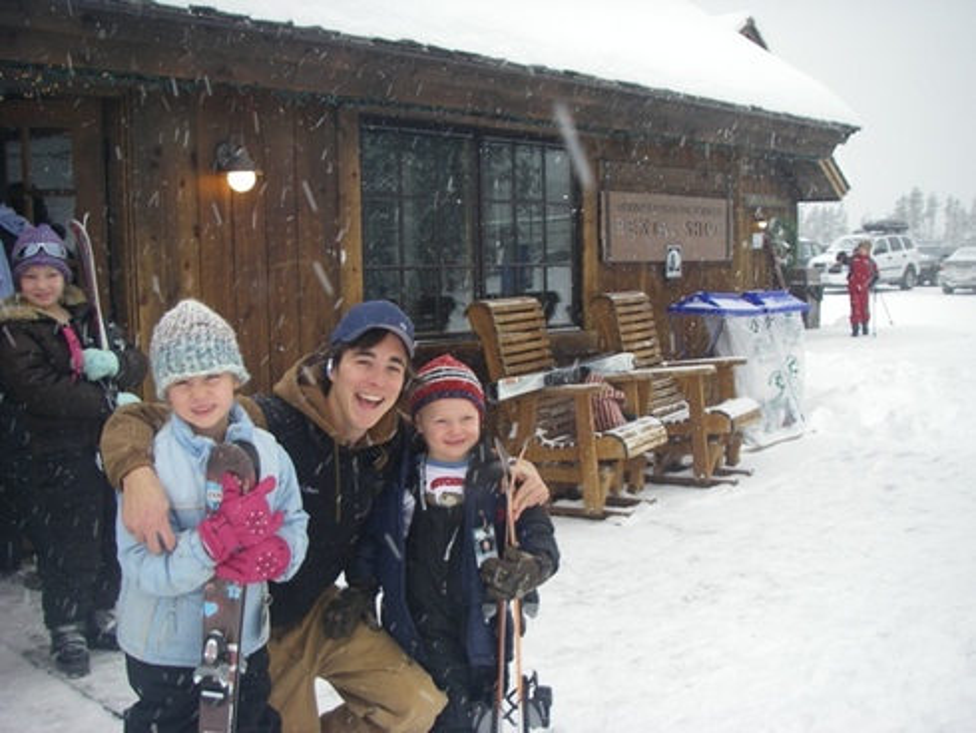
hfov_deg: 49.0
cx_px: 488
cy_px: 366
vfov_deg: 37.8
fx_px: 1072
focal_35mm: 38
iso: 64
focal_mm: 6.3
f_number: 3.3
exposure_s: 1/125
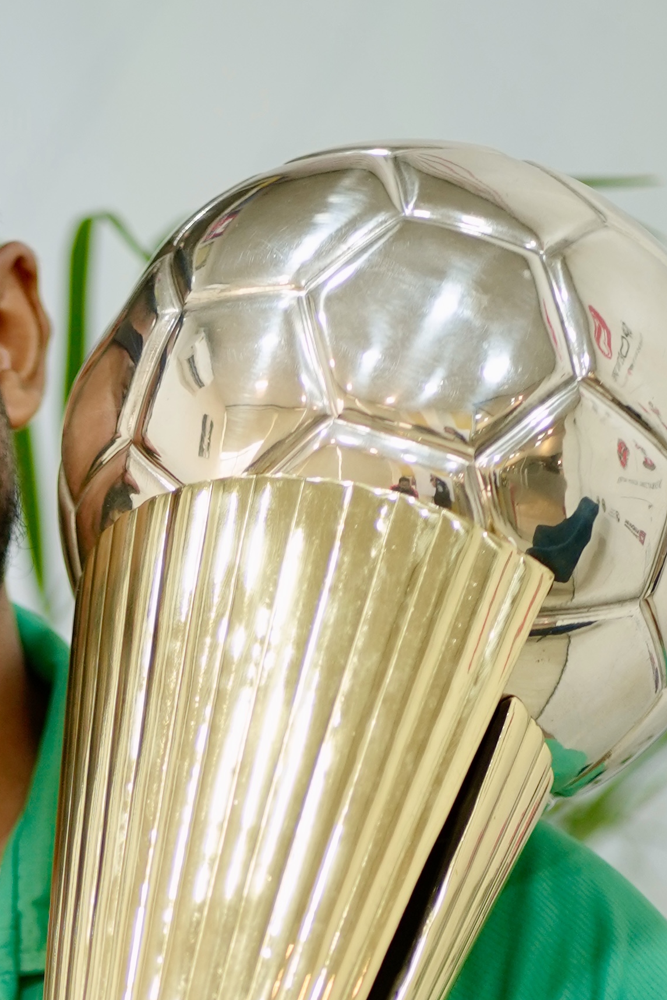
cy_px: 1270
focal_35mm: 297
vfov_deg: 6.9
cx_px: -111
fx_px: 8252
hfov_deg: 4.6
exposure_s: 1/200
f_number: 1.8
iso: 400
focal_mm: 85
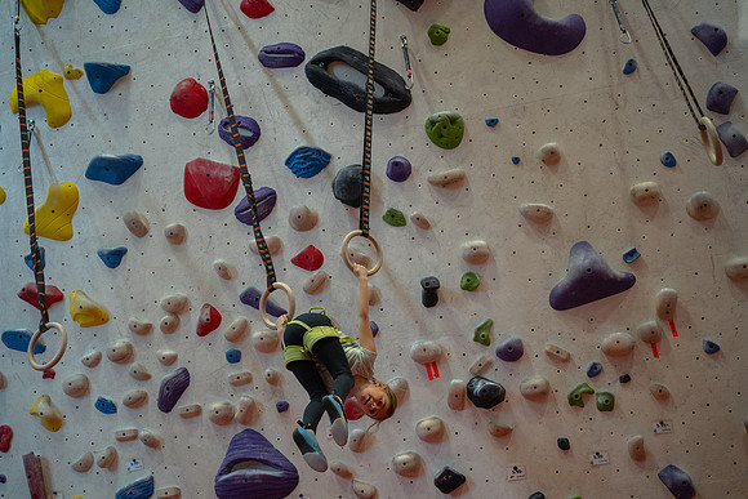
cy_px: 245
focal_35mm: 36
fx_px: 740
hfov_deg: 53.6
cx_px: 367
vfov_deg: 37.3
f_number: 3.5
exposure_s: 1/400
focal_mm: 35
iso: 5000
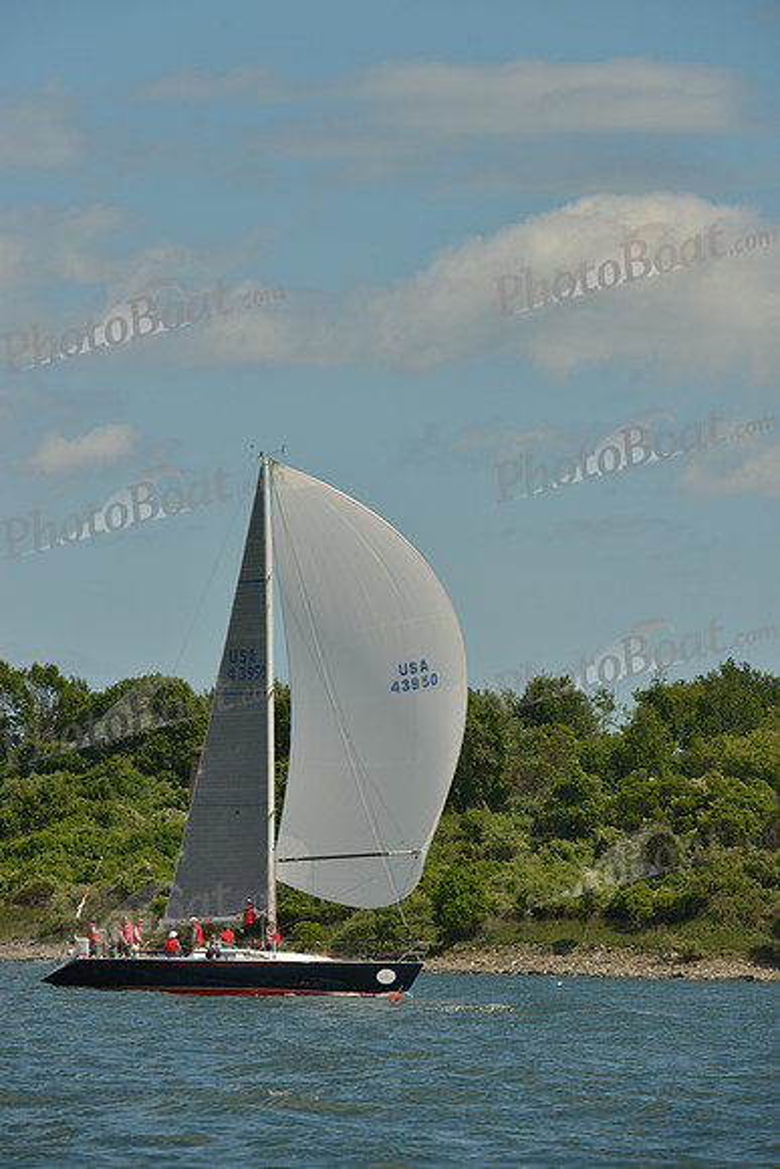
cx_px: 390
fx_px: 9094
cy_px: 584
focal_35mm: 280
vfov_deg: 7.4
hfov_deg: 4.9
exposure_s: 1/800
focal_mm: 280
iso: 200
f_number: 9
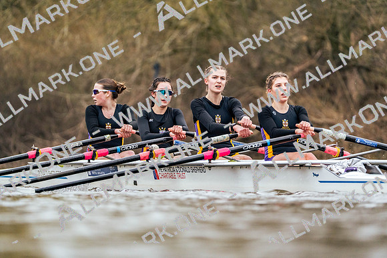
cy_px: 129
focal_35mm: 467
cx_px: 194
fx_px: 5021
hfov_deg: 4.4
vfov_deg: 2.9
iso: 4000
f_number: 6.3
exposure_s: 1/2000
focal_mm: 467
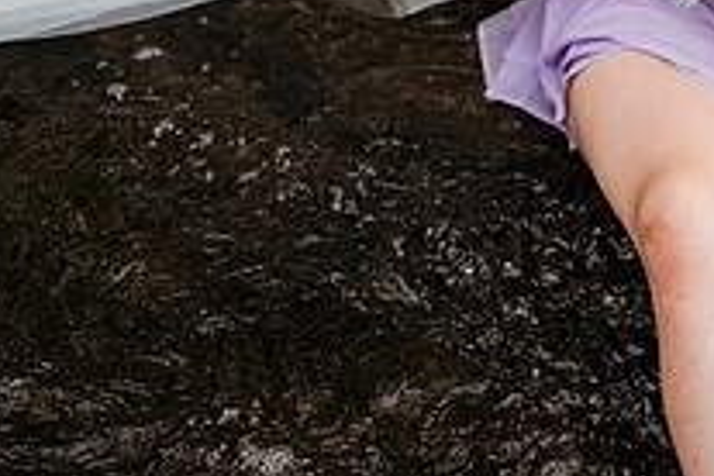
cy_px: -153
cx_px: 573
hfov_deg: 20.6
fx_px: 1944
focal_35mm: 98
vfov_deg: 13.4
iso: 500
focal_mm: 35
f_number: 2.8
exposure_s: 1/1000
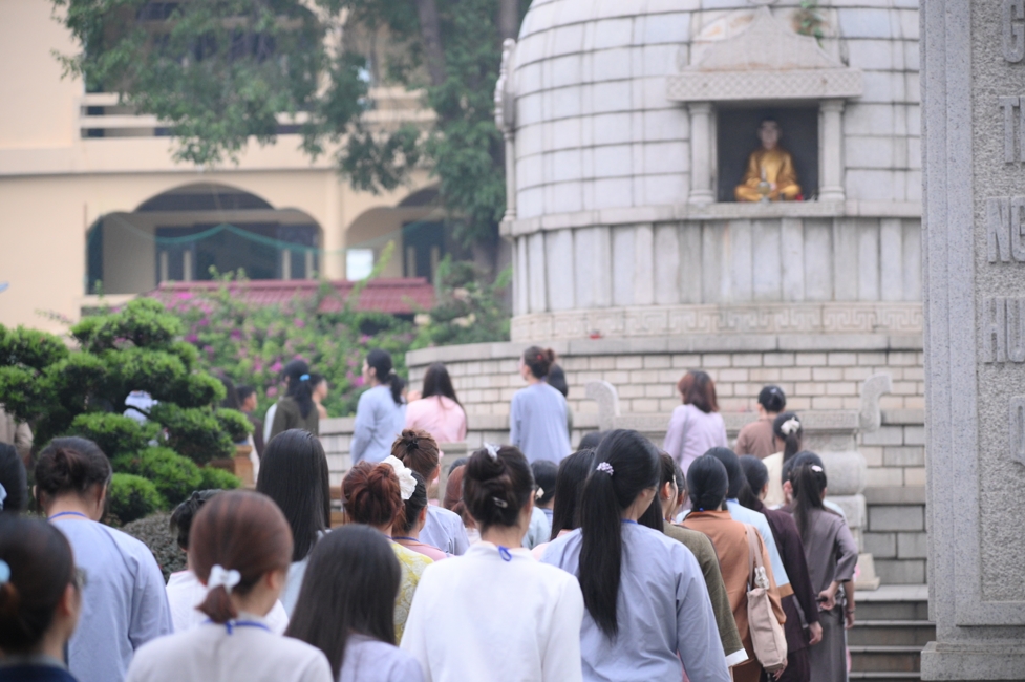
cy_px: 341
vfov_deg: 11.4
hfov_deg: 17.1
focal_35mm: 120
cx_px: 512
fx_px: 3414
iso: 3200
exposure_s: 1/100
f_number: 4
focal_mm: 120
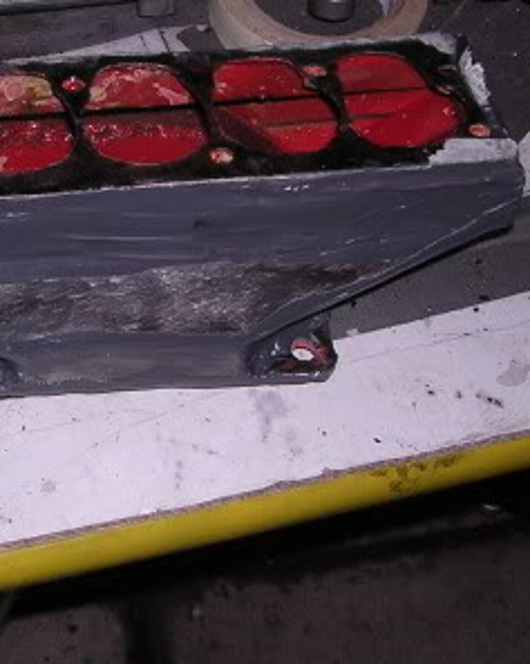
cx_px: 67
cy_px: 246
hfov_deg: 18.9
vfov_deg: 23.8
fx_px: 1571
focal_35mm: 80
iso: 100
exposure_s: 1/60.1
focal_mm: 5.8
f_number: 2.8
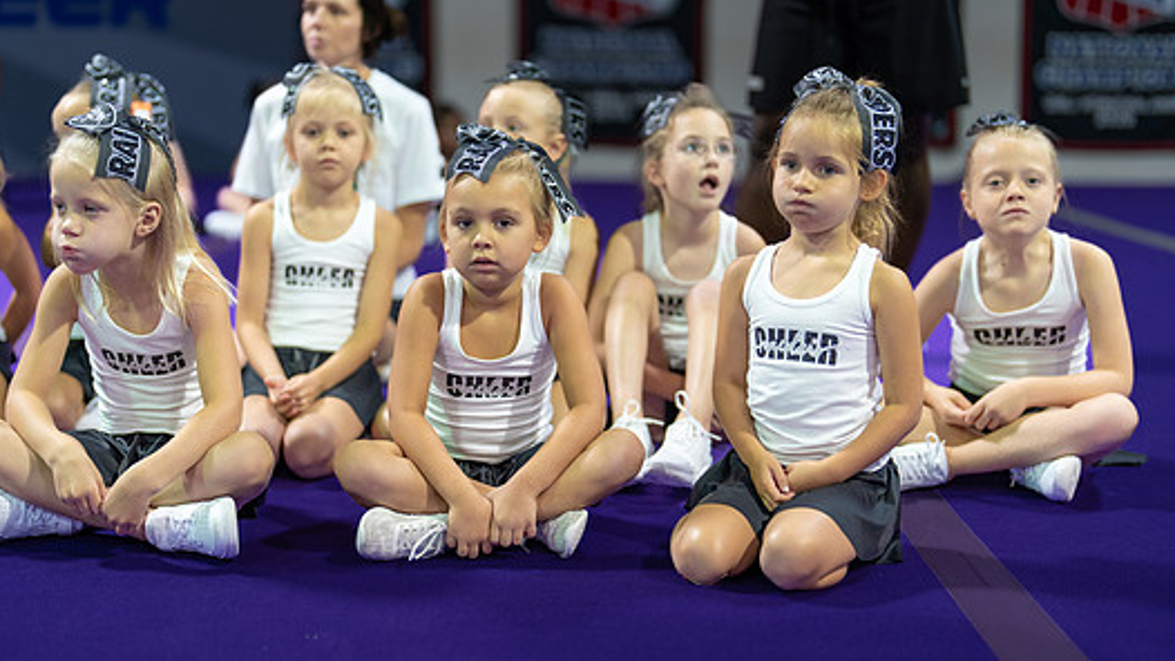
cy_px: 334
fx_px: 1901
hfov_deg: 34.3
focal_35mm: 61
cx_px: 526
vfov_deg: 19.7
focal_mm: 50
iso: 500
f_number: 1.2
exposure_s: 1/320
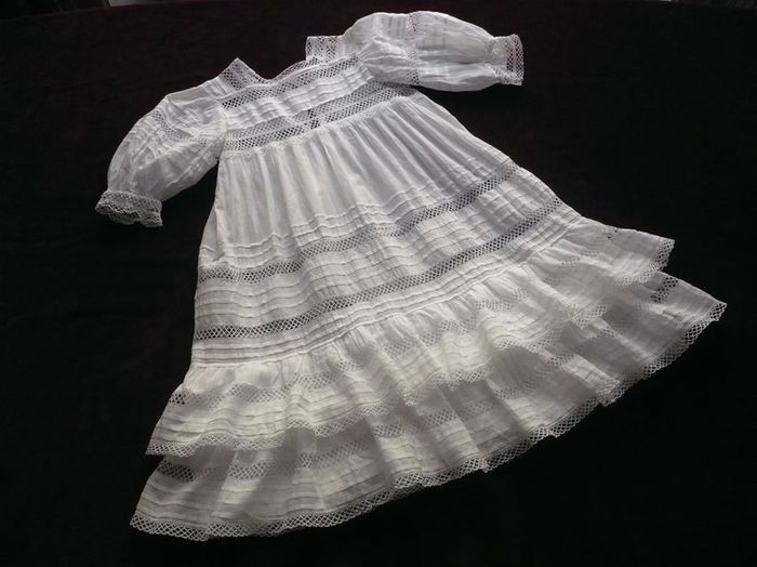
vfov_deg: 40.7
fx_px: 765
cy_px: 284
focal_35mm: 35
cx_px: 378
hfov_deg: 52.7
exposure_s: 1/500
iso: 400
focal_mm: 5.8
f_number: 2.8
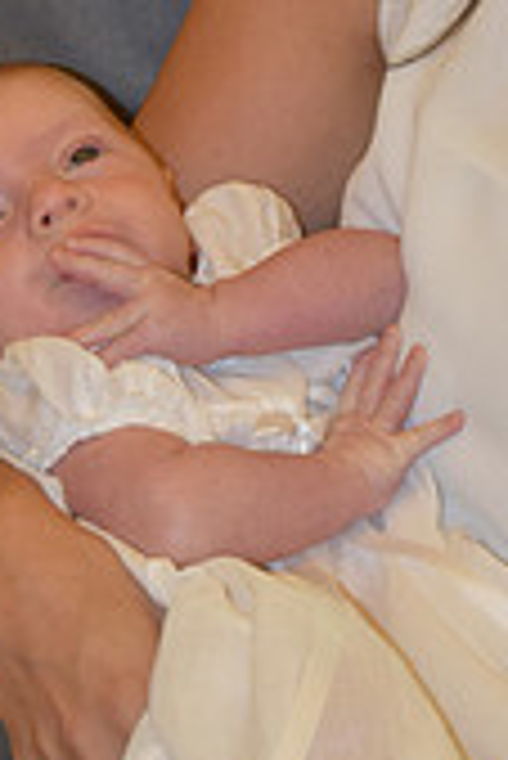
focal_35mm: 196
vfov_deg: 10.3
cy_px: -243
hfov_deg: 7.0
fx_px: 4140
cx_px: 551
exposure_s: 1/100
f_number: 5
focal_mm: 38
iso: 800
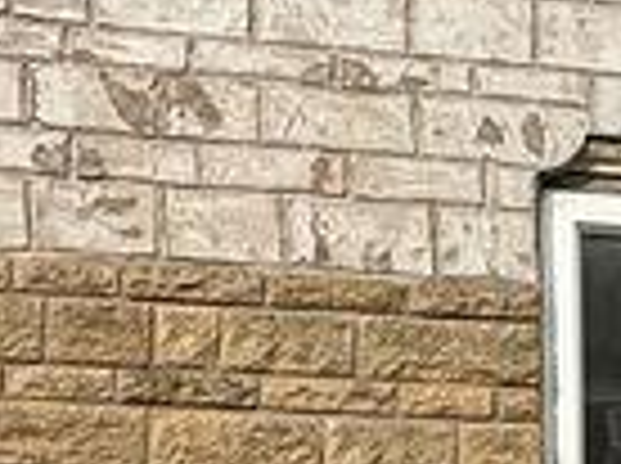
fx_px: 1862
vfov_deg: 13.9
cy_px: 482
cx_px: 630
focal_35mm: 104
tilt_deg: +11.2
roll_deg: -0.3
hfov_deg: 18.4
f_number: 2.2
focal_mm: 2.22
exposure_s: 1/1368
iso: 50
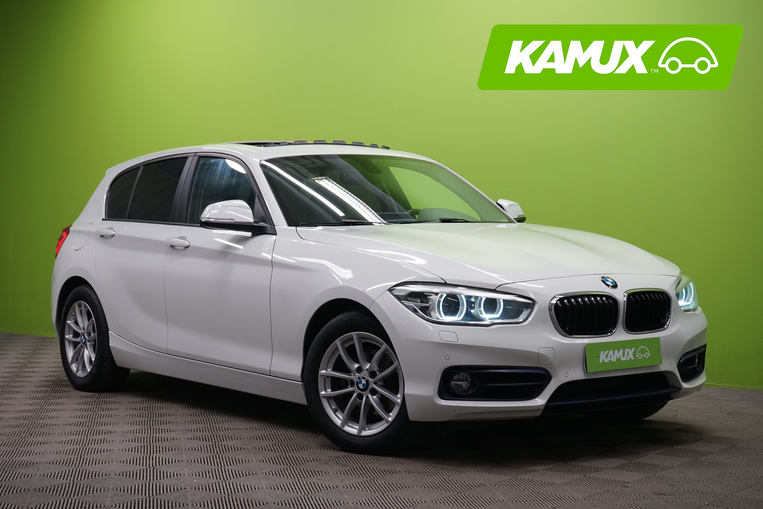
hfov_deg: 30.1
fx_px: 1420
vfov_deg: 20.3
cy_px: 254
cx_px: 382
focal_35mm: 67
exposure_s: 1/25
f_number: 9
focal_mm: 67
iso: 1250
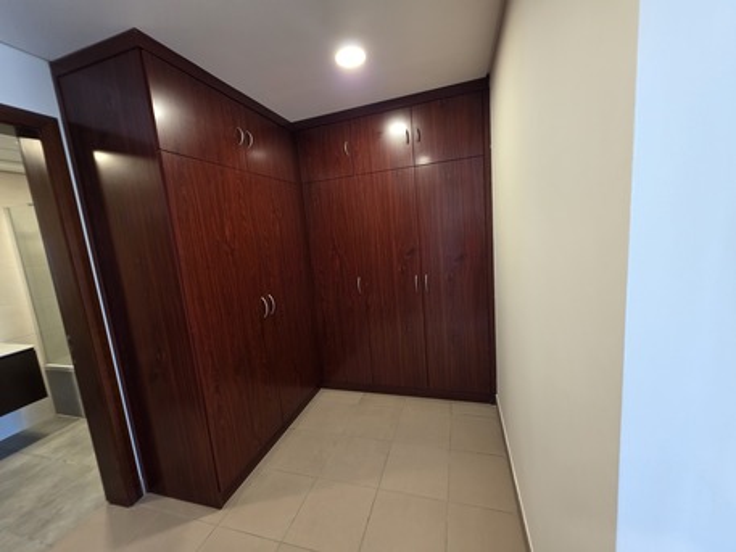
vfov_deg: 89.9
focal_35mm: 13
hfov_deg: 106.2
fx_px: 276
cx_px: 368
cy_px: 276
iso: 160
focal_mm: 2.2
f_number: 1.9
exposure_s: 1/50
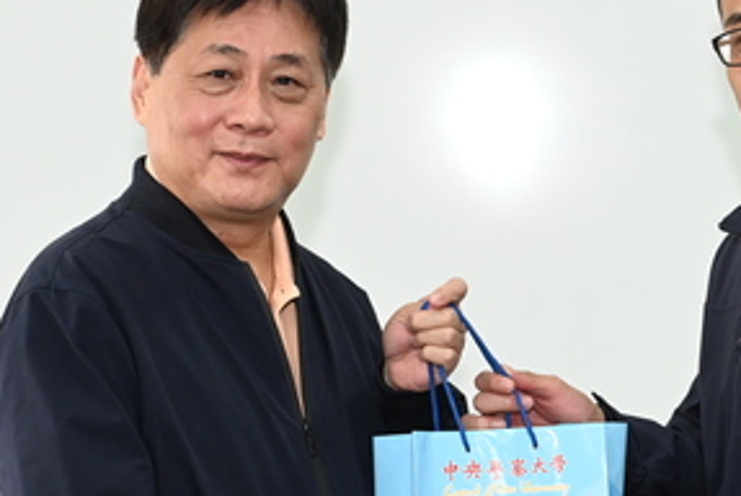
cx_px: 491
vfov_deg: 10.3
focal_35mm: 134
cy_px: 319
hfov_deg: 15.3
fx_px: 2761
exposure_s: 1/160
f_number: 6.3
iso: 2500
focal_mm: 55
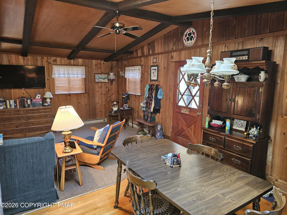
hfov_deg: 73.9
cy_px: 108
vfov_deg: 58.9
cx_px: 144
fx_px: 191
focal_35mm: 23
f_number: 1.7
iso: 640
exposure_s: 1/60
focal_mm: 6.3
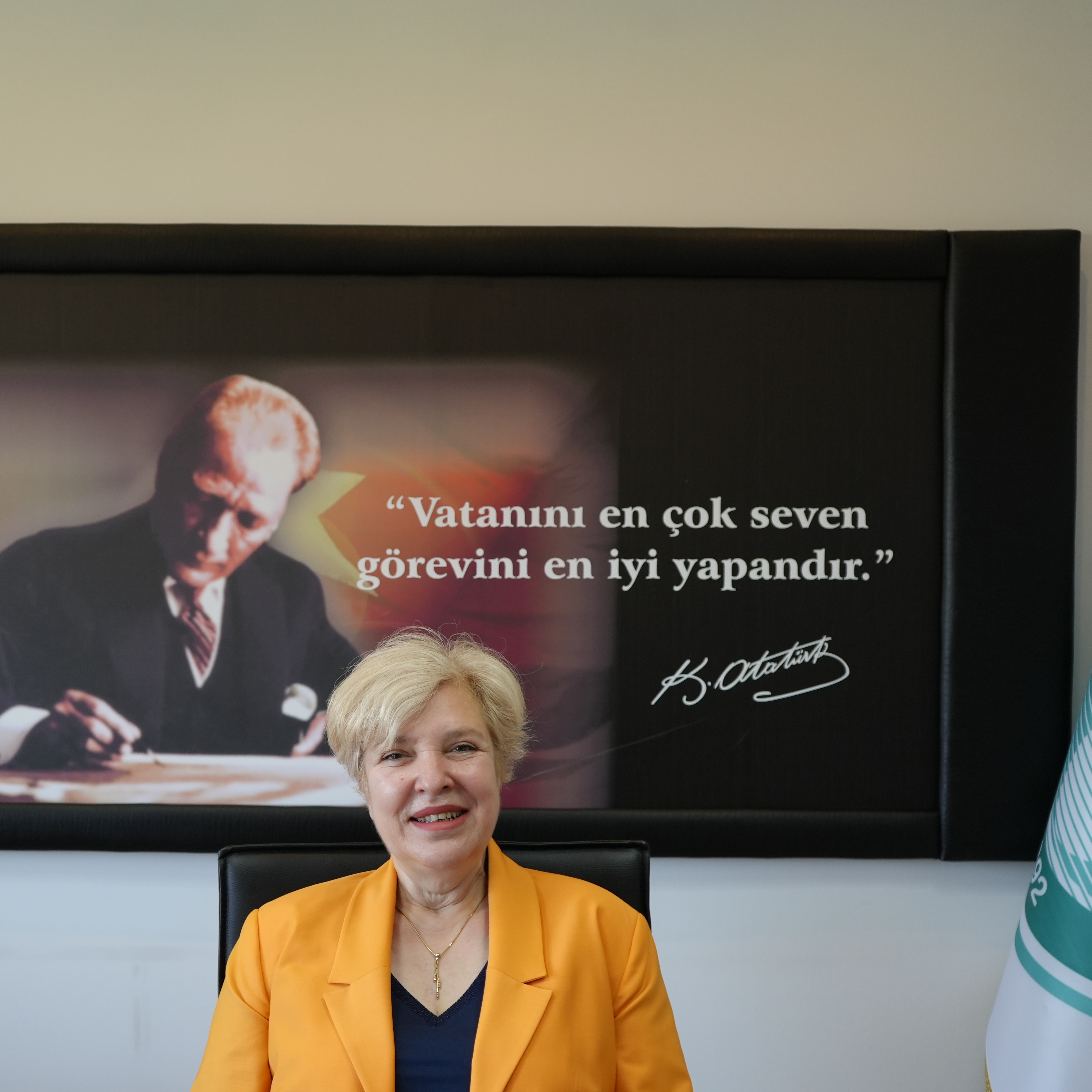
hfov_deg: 32.7
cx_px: 445
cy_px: 626
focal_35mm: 52
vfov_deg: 32.7
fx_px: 1856
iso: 640
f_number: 4
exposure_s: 1/160
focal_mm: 35
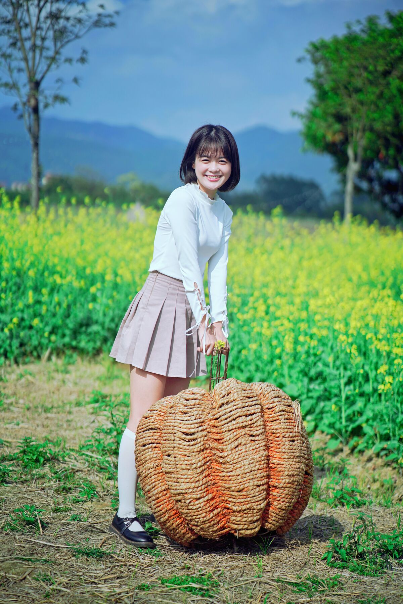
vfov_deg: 23.9
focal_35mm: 85
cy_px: 302
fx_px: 1427
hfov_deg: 16.1
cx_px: 202
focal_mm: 85
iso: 100
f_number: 2
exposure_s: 1/8000
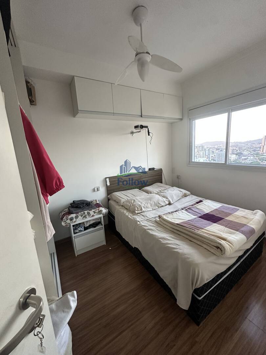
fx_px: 143
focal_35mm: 14
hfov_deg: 85.7
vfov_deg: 102.1
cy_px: 178
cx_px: 133
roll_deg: +2.7
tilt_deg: -11.0
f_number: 2.2
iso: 320
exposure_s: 1/60
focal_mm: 2.22
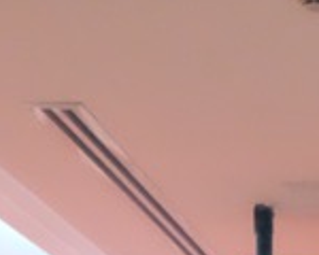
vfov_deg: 7.3
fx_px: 1822
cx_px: 578
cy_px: 687
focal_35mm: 193
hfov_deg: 9.5
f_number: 3.8
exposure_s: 1/100
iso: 6400
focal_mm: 20.1
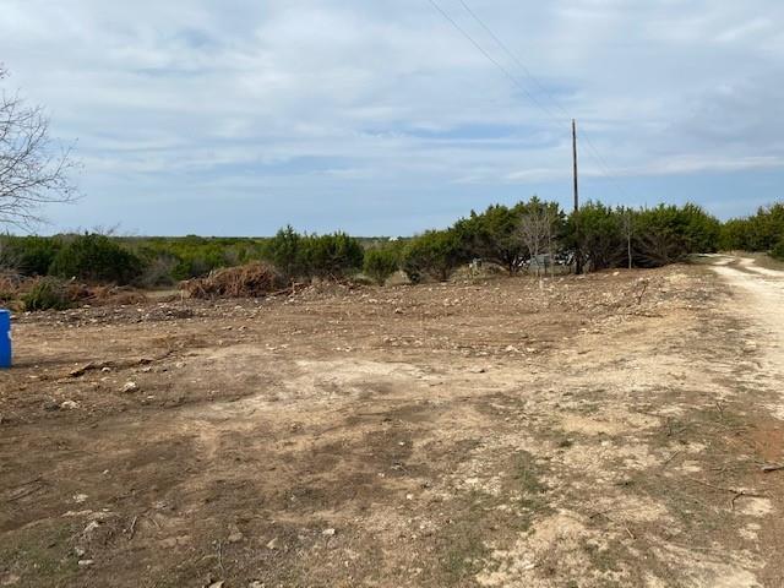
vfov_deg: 53.1
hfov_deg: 67.3
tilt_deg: -4.4
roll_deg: +1.0
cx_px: 392
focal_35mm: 26
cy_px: 294
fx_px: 589
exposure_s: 1/3984
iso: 32
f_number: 1.8
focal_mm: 4.25
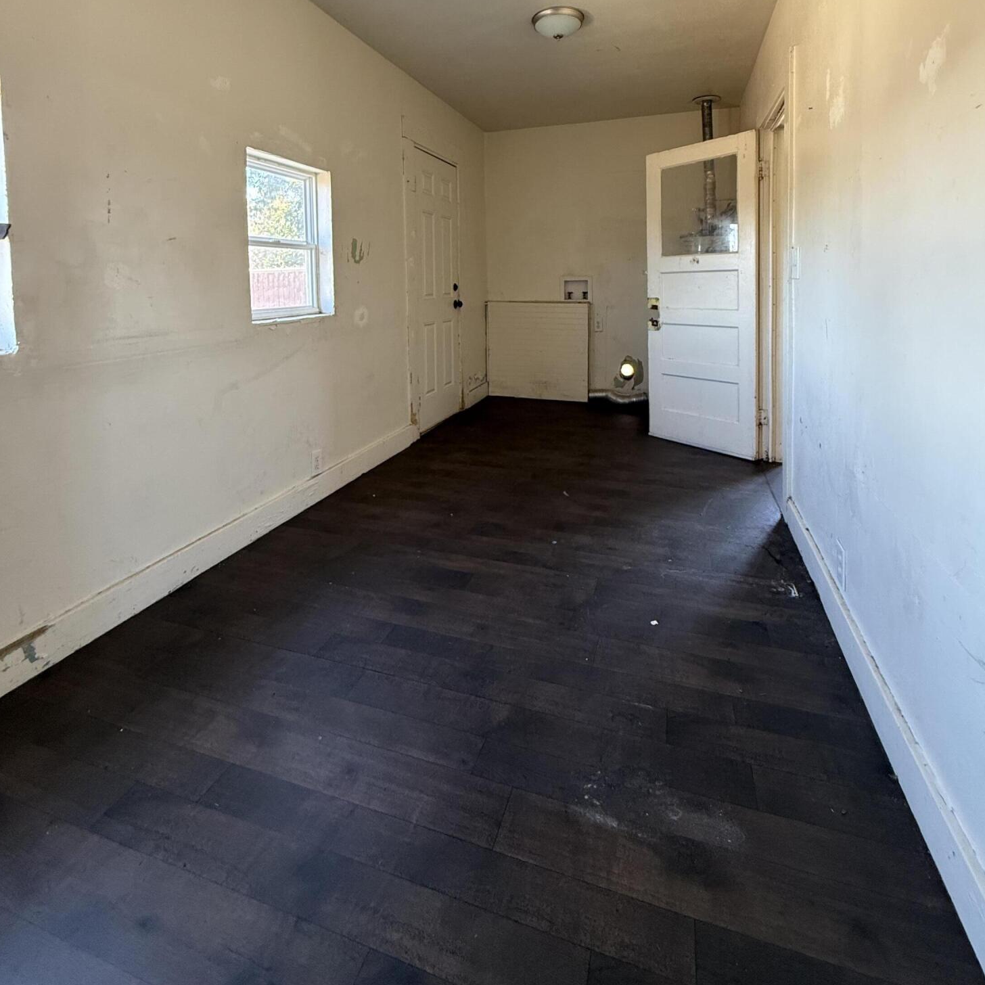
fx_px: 547
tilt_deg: -1.7
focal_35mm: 17
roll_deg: +0.8
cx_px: 501
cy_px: 312
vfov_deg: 80.6
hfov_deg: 84.0
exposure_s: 1/67
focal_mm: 2.22
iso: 320
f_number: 2.2
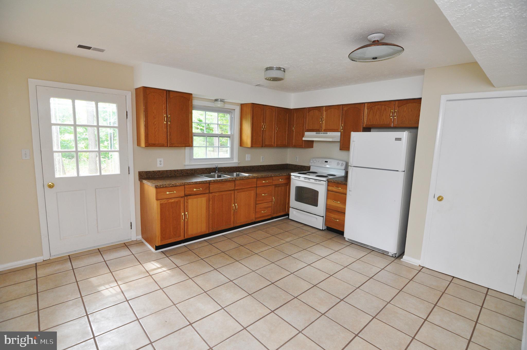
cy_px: 175
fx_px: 241
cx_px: 264
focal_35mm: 16
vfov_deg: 71.9
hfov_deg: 95.1
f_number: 4
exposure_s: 1/60
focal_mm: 11
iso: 560
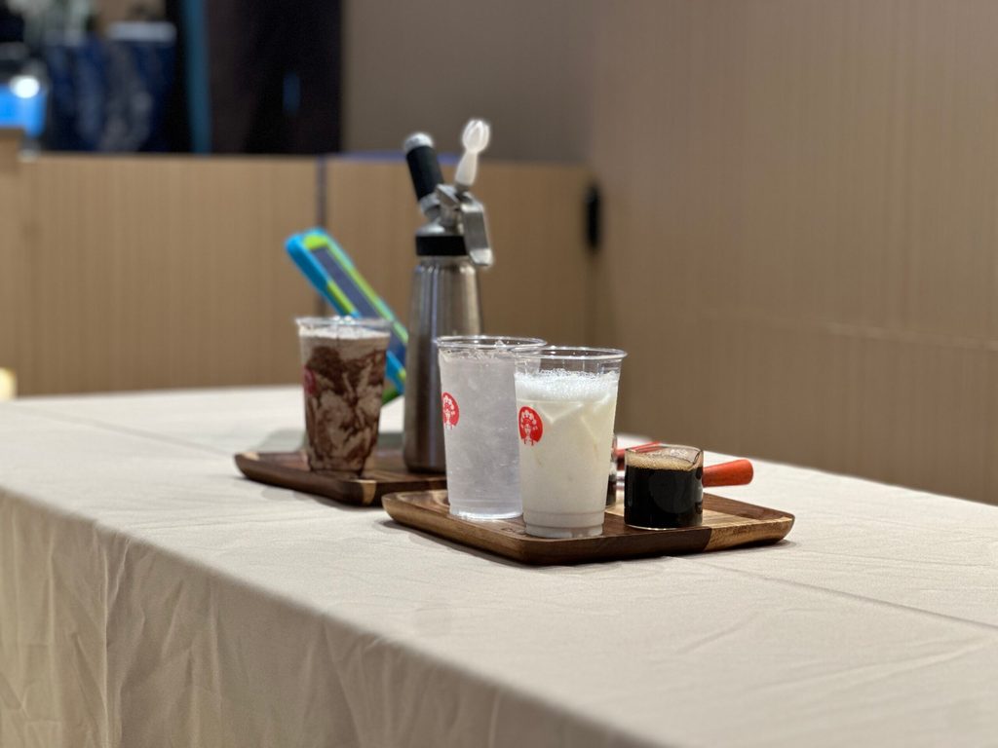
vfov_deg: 19.1
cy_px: 374
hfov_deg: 25.3
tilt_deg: -4.2
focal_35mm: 77
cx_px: 499
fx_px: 2220
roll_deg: -1.0
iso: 160
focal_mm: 9
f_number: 2.8
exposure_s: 1/40
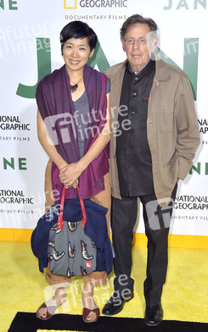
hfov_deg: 24.9
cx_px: 112
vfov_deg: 38.9
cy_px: 168
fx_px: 472
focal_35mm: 52
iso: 500
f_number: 6.3
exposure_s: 1/320
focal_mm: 50
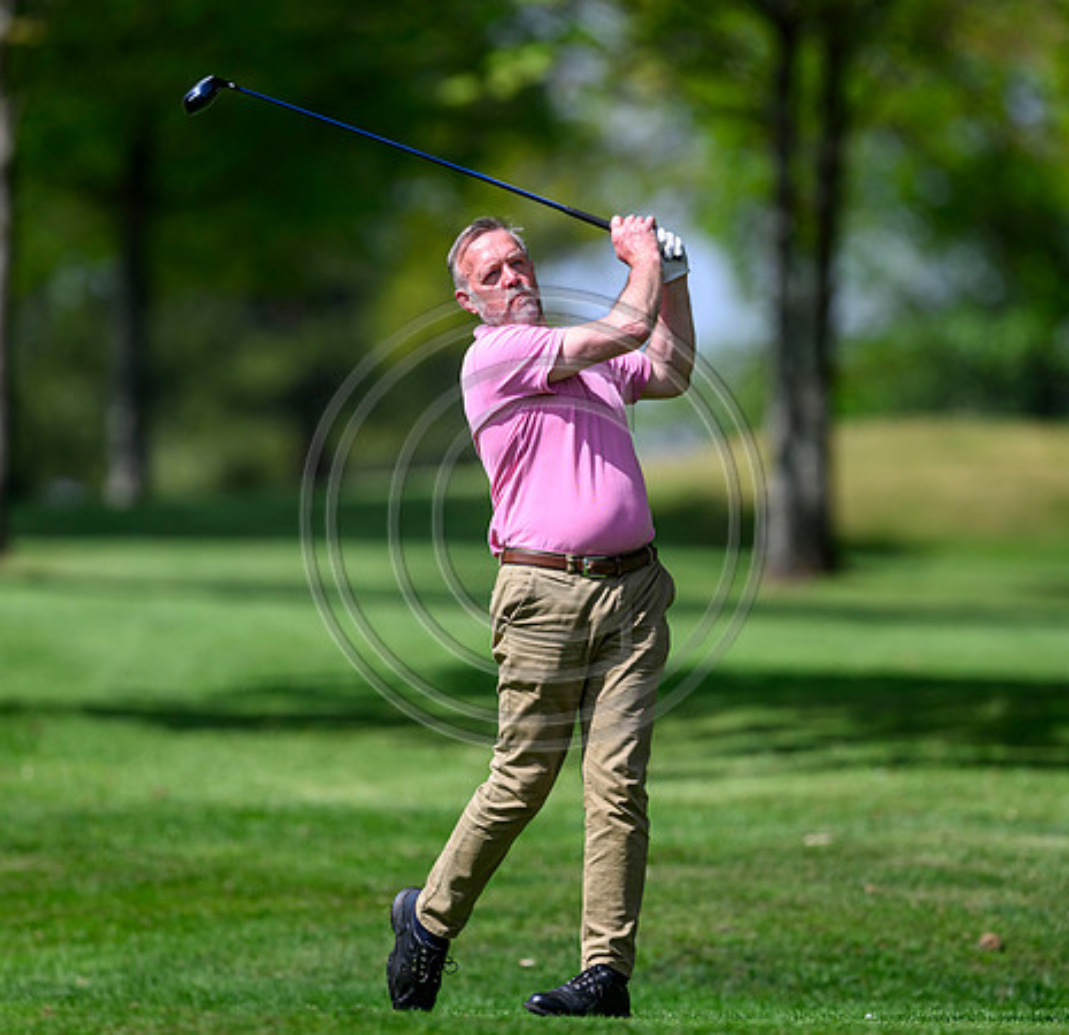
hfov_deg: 3.6
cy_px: 518
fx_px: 17237
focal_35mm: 501
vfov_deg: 3.4
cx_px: 565
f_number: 3.5
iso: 500
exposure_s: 1/5000
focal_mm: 400
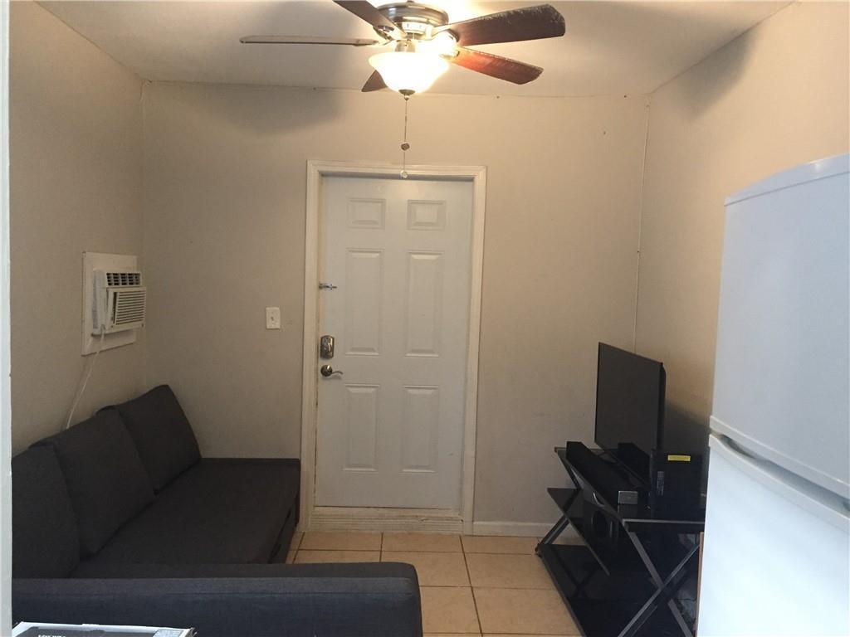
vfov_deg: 48.2
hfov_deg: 61.7
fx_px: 712
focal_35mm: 29
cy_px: 318
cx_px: 425
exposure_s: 1/24
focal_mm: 4.15
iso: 250
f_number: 2.2
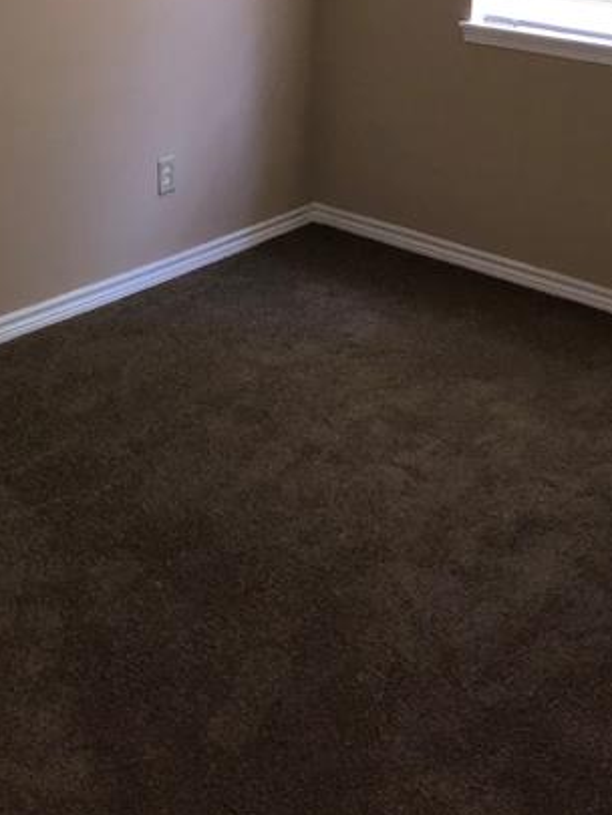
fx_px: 1296
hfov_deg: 26.5
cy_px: 66
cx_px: 240
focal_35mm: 55
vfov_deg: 33.0
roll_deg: -0.4
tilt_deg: -13.1
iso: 125
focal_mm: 3.99
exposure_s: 1/40
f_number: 1.8
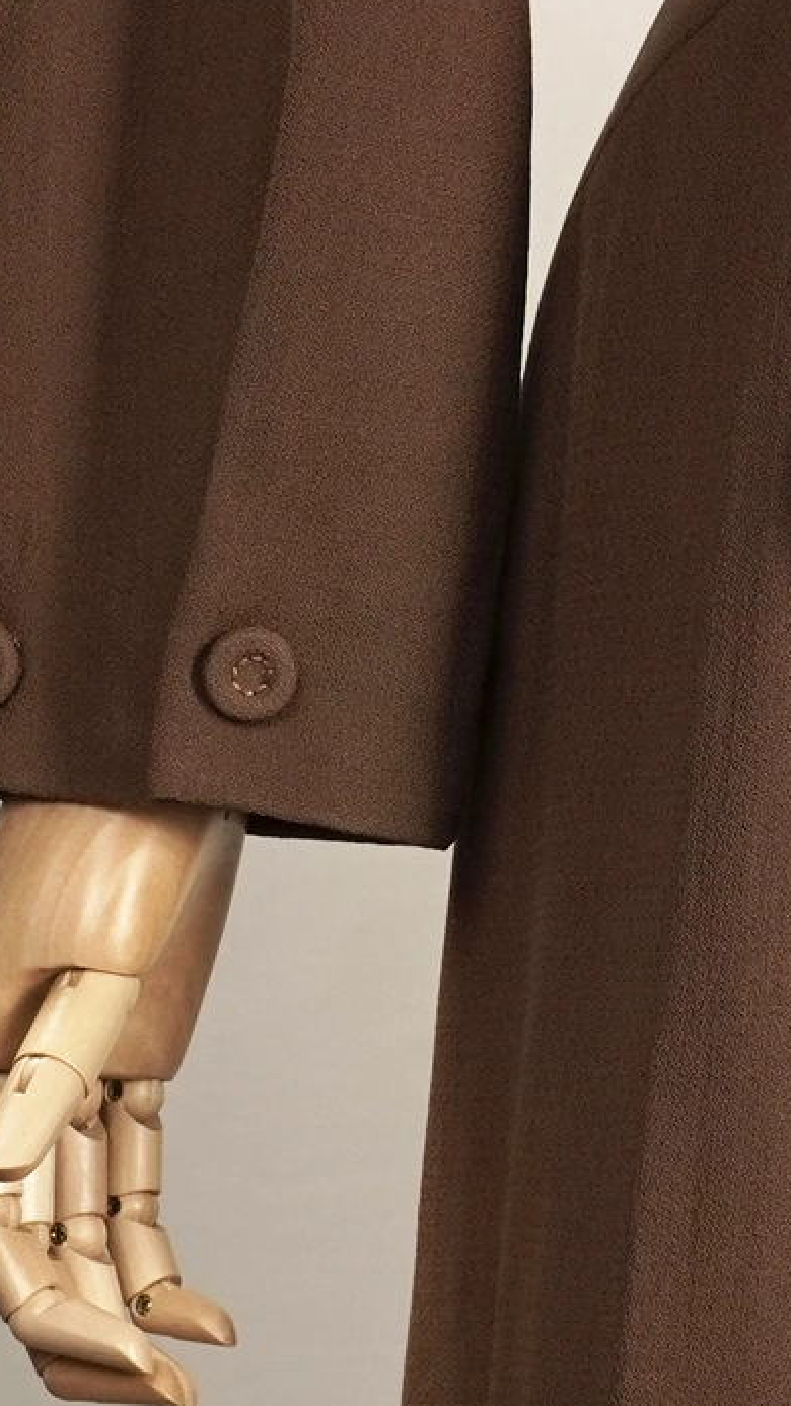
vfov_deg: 10.3
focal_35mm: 209
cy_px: 348
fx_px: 7790
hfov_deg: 5.7
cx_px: 1304
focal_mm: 32
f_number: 5.6
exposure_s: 1/80
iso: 400
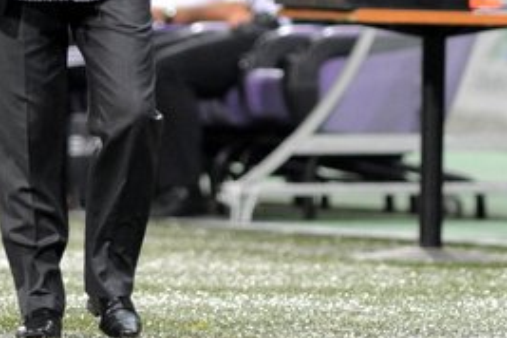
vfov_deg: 1.5
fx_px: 12660
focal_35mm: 899
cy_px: -71
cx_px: 85
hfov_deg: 2.3
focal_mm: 300
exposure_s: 1/400
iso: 1600
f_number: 2.8
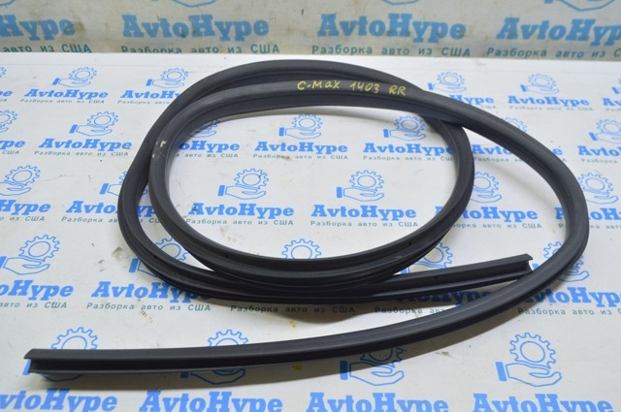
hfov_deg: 57.3
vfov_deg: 39.9
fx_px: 569
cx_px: 310
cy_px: 206
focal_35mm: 33
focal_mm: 22
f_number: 5.6
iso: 400
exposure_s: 1/20
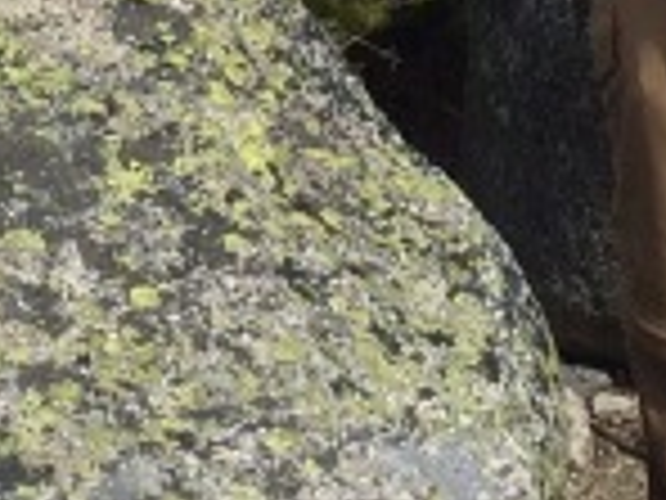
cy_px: -1041
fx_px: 3867
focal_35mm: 201
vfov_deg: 6.7
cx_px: 522
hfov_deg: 9.8
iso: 32
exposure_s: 1/3425
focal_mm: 4.15
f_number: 2.2
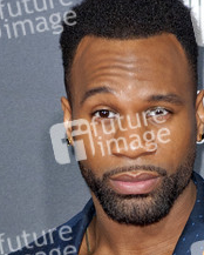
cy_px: 195
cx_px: 145
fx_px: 912
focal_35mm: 121
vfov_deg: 15.8
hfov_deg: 12.7
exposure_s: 1/400
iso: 800
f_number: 4.5
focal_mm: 70
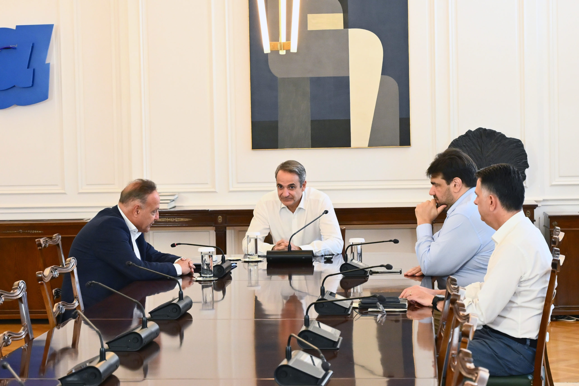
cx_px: 290
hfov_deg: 23.9
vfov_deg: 16.1
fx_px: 1367
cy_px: 193
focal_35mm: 85
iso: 2800
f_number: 5.6
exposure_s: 1/200
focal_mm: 57
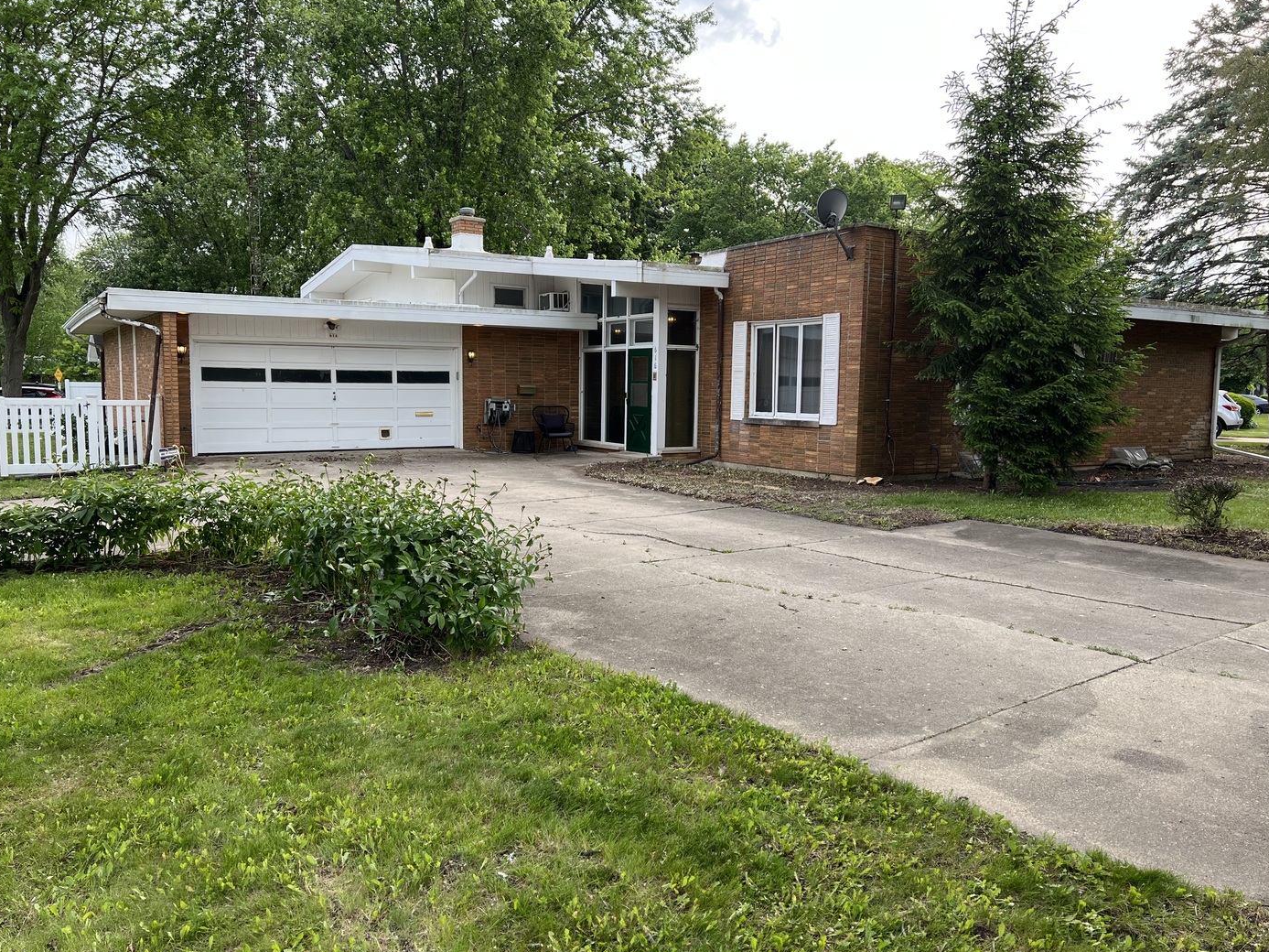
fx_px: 990
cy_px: 477
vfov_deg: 51.3
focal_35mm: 27
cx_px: 648
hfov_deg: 65.3
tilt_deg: -6.1
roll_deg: -0.9
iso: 50
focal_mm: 5.7
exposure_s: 1/658
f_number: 1.5
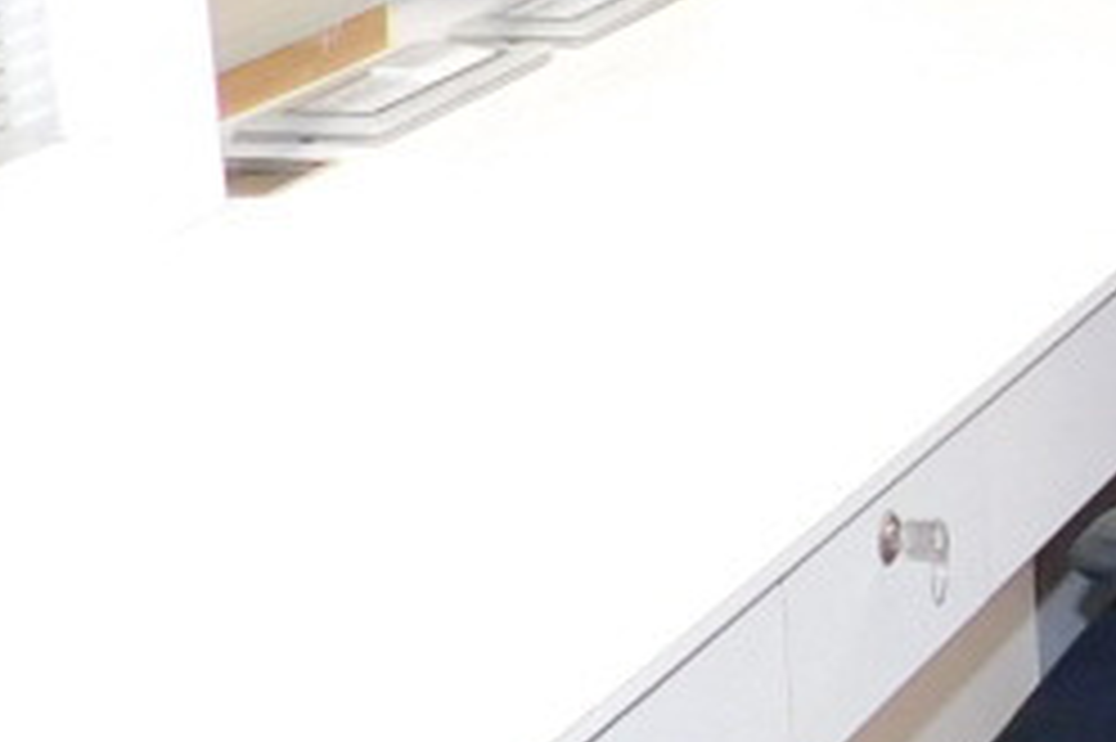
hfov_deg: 12.4
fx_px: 4306
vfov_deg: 9.8
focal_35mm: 139
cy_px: -4
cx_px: 2452
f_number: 3
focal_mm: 4
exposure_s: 1/30
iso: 200
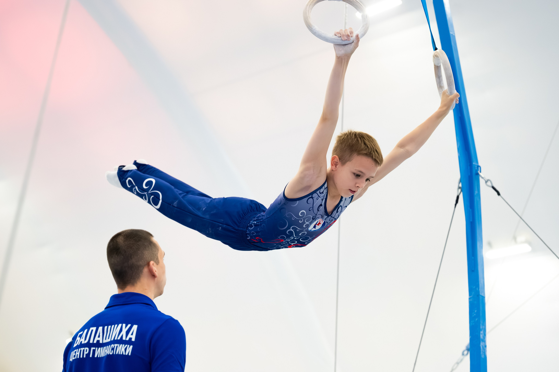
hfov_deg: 26.2
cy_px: 206
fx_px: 1202
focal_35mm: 77
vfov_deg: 17.6
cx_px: 250
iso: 6400
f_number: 2.8
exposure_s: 1/800
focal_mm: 70
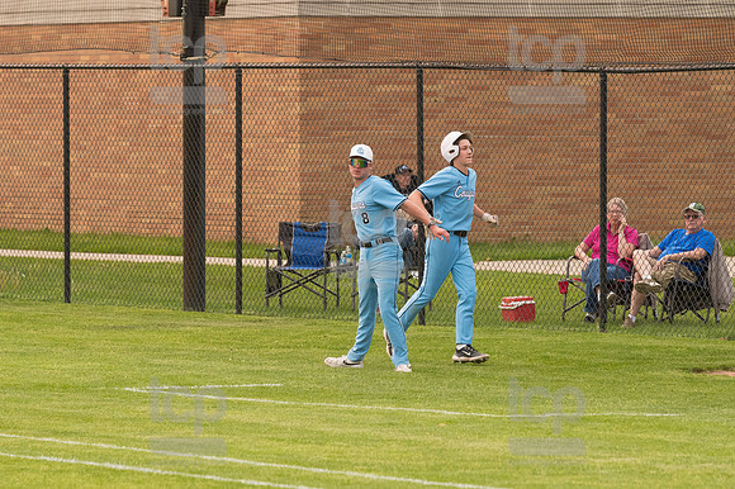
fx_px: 6121
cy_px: 244
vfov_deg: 4.6
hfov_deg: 6.9
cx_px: 368
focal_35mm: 300
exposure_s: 1/2000
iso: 1000
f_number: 5.6
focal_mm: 200
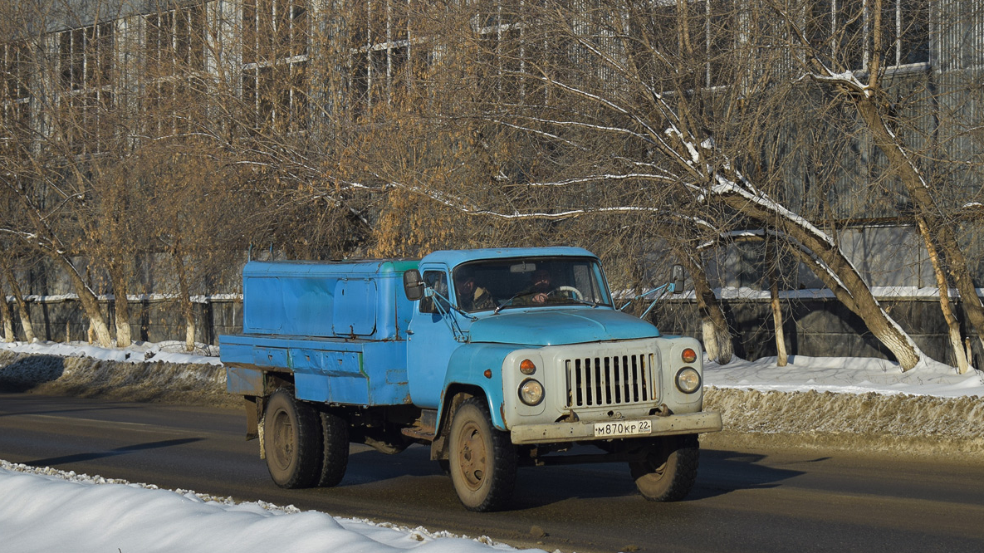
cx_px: 495
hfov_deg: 24.3
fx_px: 2283
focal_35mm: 88
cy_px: 290
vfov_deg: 13.8
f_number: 6.3
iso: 100
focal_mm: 55
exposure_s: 1/800
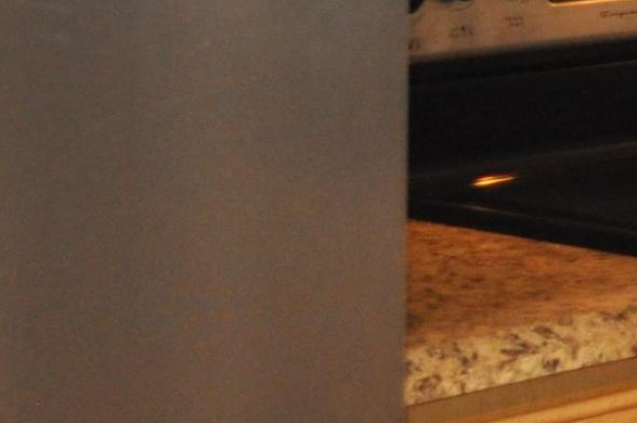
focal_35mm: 199
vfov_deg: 6.8
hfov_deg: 9.7
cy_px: -145
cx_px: 1225
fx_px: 3515
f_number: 4.2
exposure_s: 1/60
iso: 800
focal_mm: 26
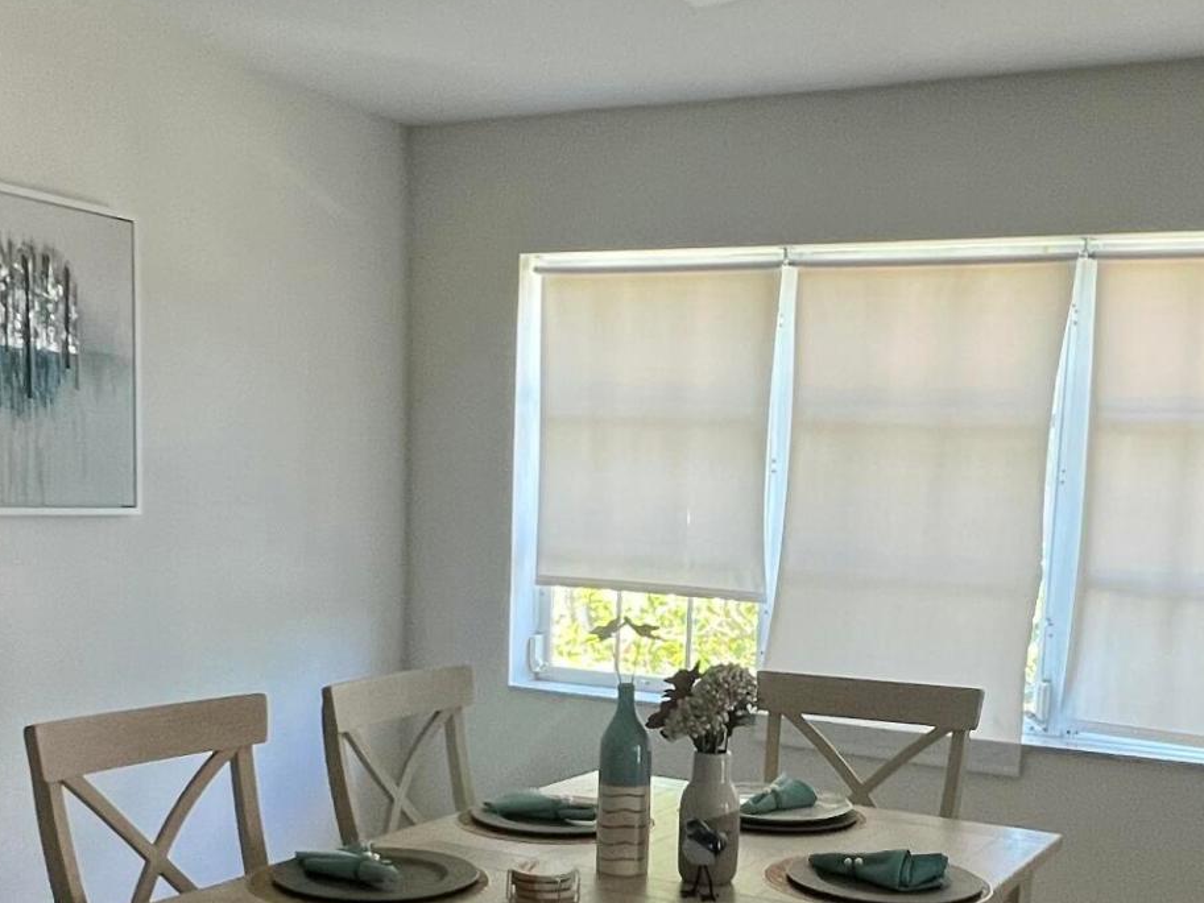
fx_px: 1426
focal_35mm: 41
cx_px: 687
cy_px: 755
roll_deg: -2.2
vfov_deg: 33.8
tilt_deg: -10.4
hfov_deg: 45.6
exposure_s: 1/99
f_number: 1.8
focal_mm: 1.57
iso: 160
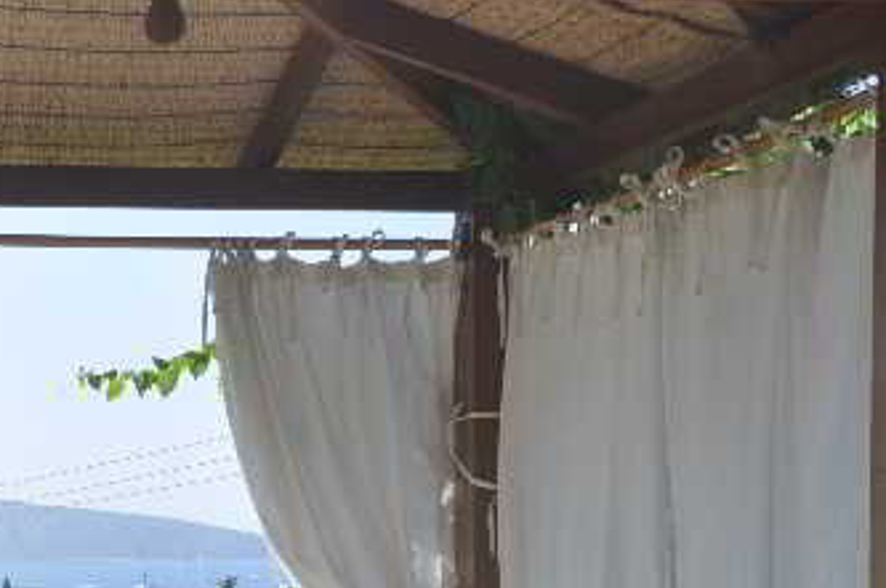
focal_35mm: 90
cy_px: 640
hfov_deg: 21.8
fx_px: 2217
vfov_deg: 14.8
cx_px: 3
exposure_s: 1/320
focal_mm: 25
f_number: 9
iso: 200
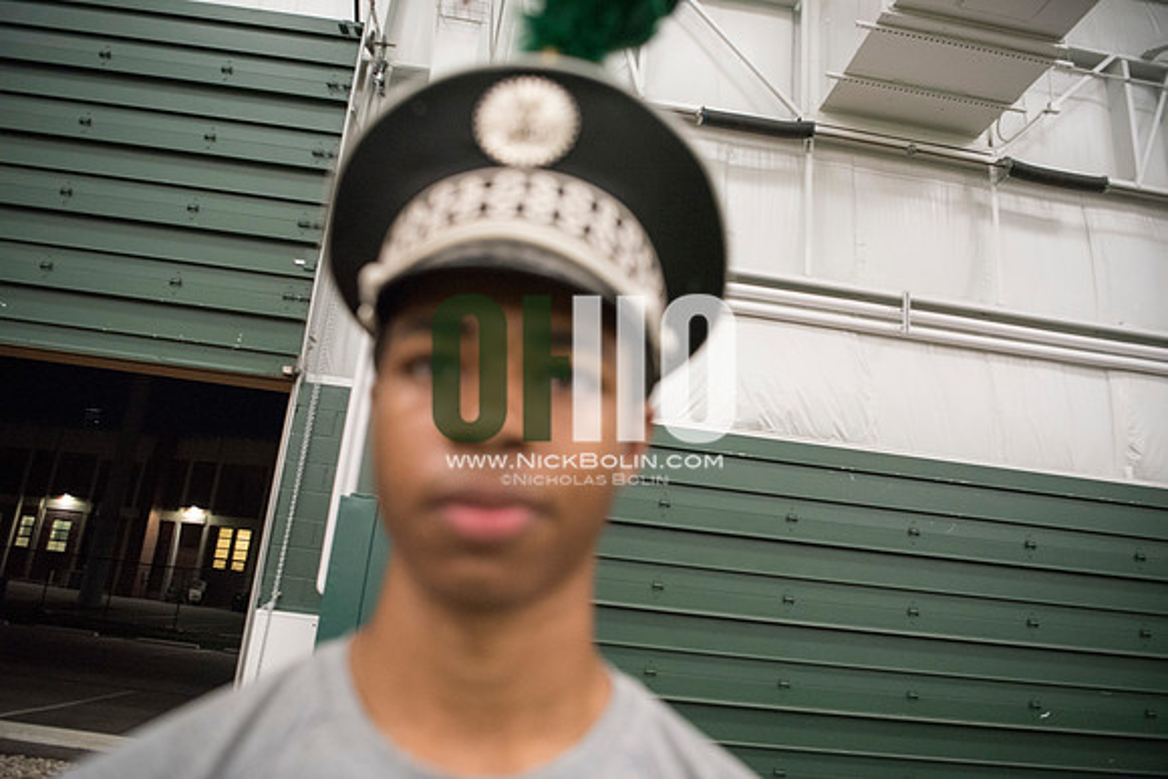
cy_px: 390
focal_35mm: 24
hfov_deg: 73.7
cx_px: 584
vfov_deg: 53.2
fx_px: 779
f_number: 3.2
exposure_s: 1/200
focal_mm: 24
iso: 3200
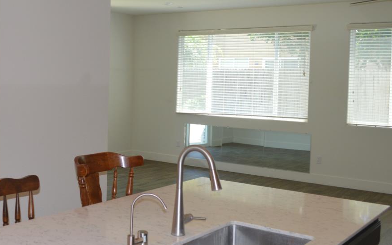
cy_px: 101
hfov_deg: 41.3
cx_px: 93
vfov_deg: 27.4
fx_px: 502
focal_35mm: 47
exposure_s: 1/125
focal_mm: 18
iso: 400
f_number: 4
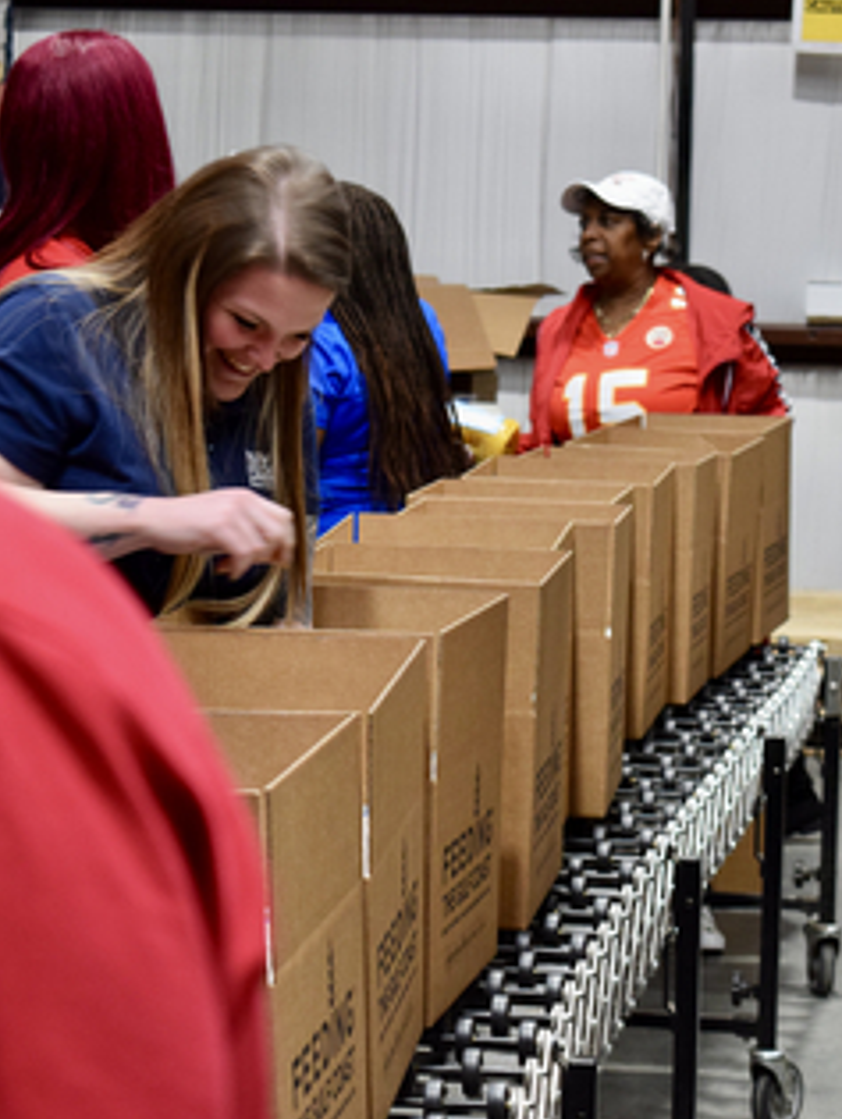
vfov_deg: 16.3
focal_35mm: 121
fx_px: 3908
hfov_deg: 12.3
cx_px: 458
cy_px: 554
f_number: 5.6
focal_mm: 55
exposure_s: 1/60
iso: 1600
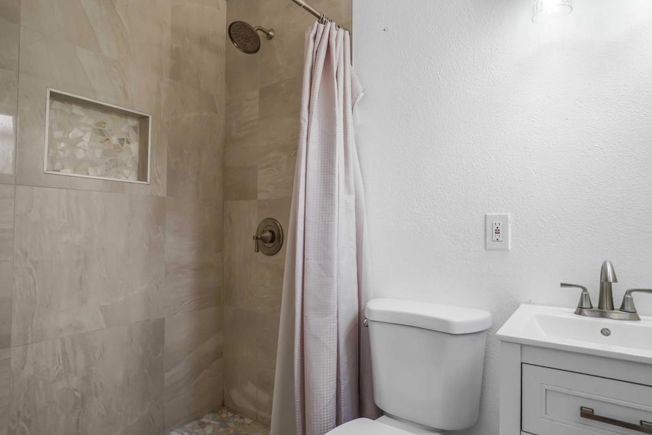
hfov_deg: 91.5
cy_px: 218
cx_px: 337
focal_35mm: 18
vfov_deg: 68.8
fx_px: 318
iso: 400
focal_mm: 11
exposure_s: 1/30
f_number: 7.1
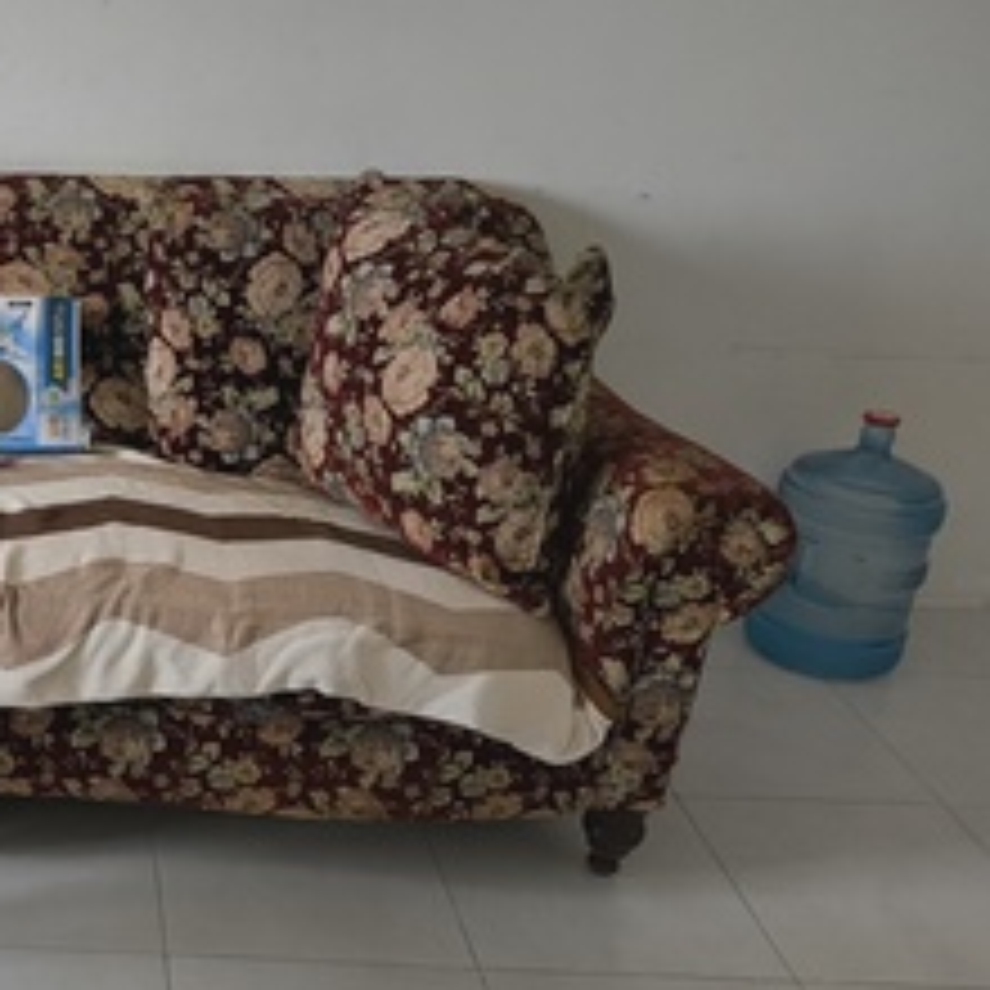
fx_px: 1424
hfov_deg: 34.5
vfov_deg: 38.3
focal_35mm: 44
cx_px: -22
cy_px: 502
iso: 614
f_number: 1.87
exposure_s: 1/50
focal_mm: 5.56
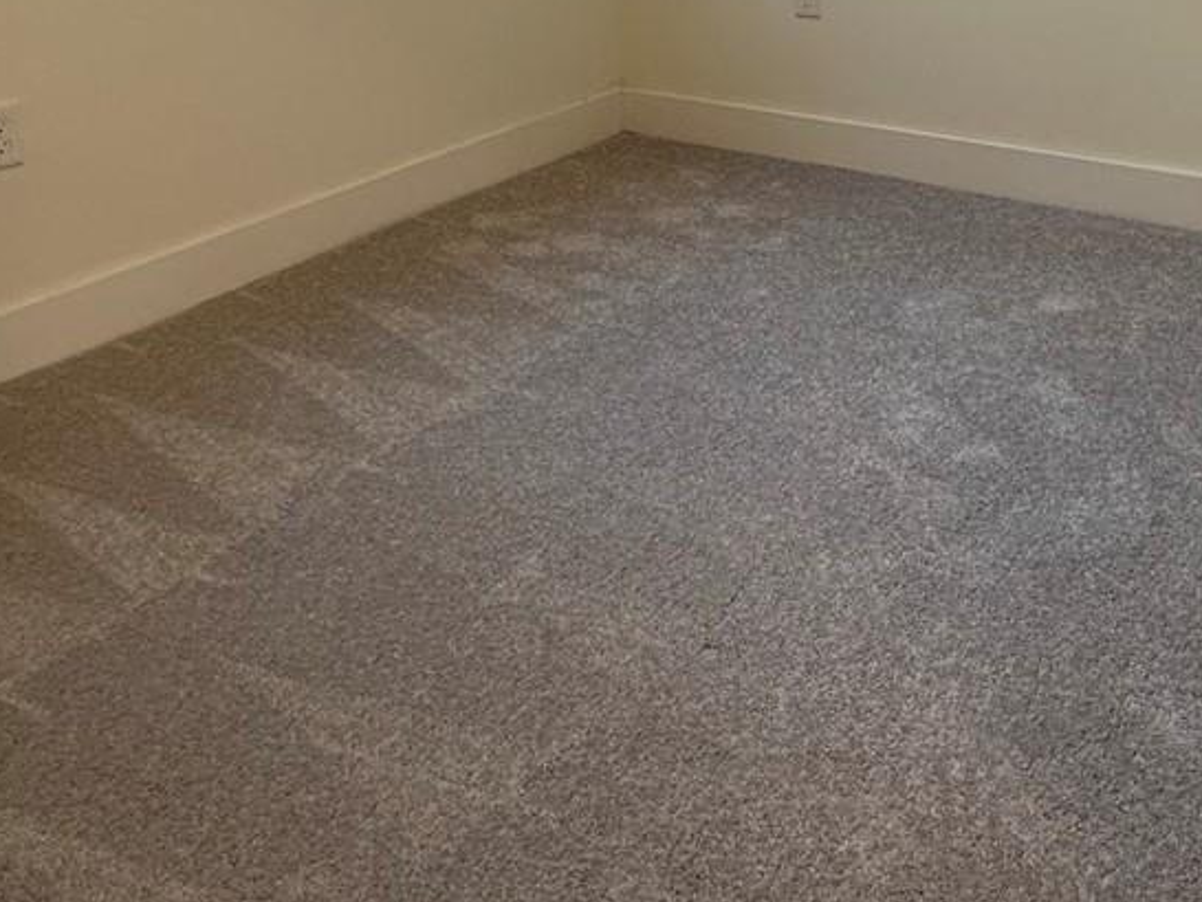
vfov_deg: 30.4
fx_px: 1424
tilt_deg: -6.1
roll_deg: +2.3
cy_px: -152
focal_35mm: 41
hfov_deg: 44.8
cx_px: 834
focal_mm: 2.22
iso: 160
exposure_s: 1/60
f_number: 2.2
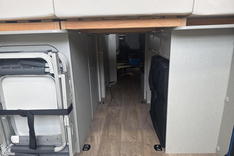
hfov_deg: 71.5
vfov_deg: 51.2
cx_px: 117
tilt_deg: -16.9
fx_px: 163
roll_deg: +2.3
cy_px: 86
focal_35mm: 25
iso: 64
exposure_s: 1/100
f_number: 1.78
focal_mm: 6.76
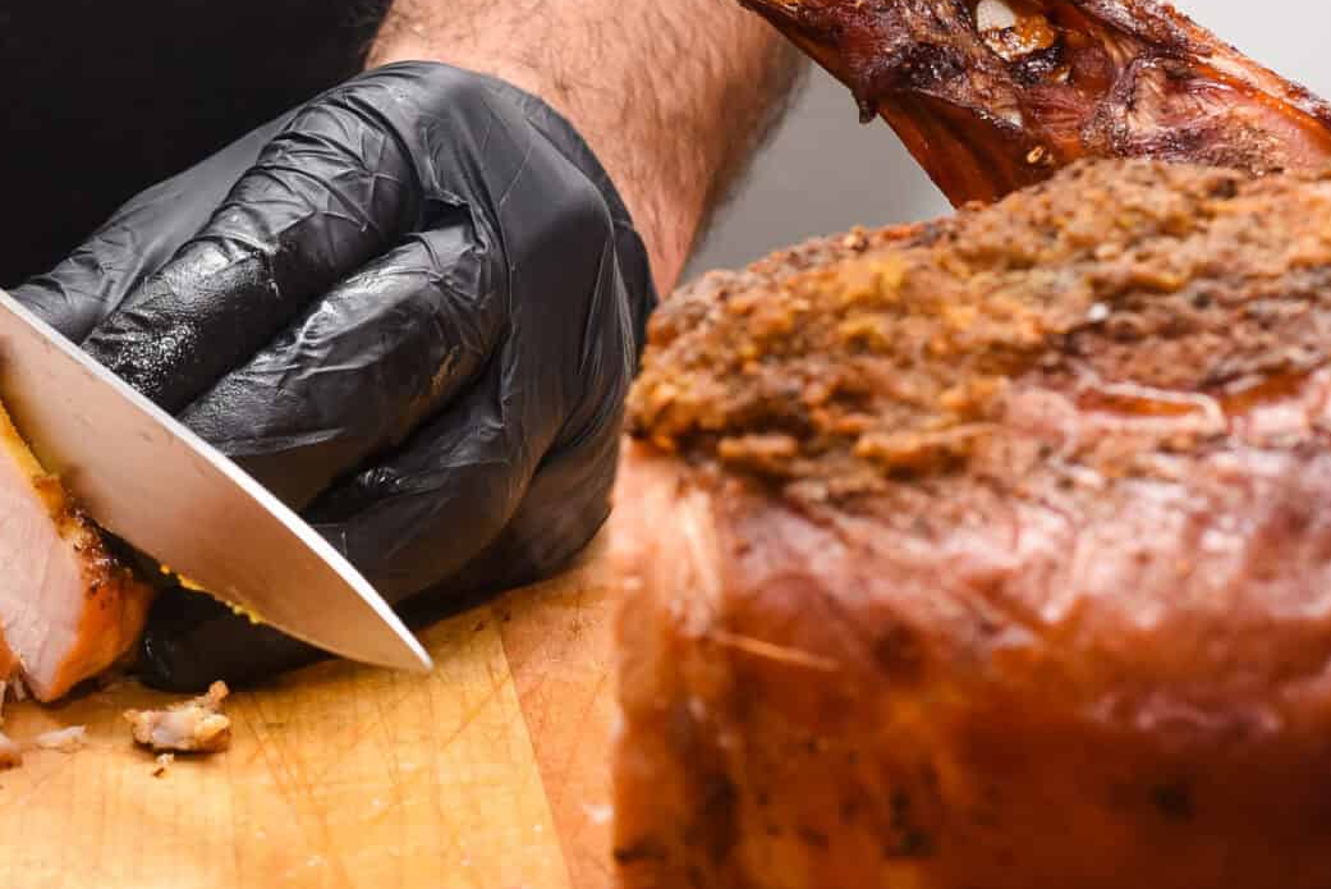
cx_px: 174
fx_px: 4549
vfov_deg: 11.1
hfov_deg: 16.5
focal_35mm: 123
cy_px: 219
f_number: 7.1
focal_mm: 50
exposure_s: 1/200
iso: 500
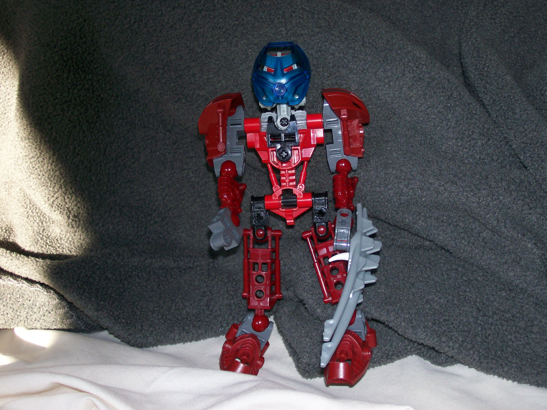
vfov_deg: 26.1
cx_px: 274
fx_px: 885
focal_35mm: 56
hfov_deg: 34.3
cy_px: 205
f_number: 3.4
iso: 80
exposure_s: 1/83.6
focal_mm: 9.4
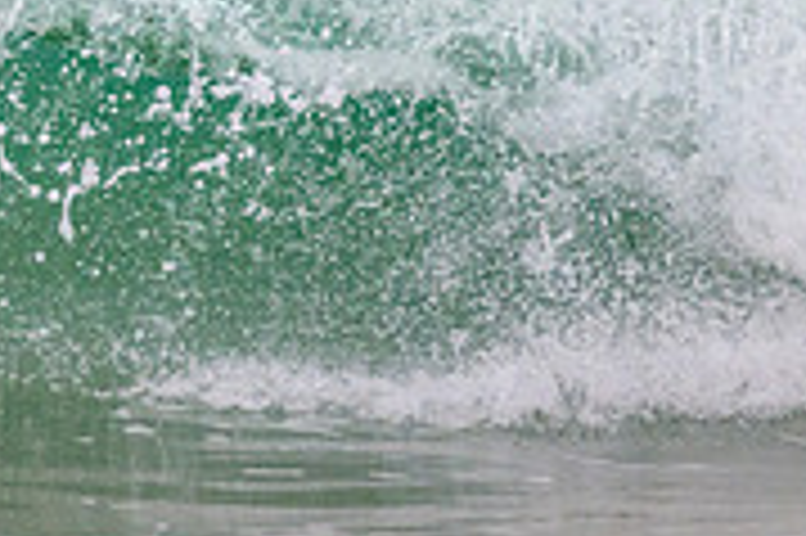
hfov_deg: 0.8
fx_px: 58067
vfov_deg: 0.5
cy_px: -191
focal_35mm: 2596
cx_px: -486
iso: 3600
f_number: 11
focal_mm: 800
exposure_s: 1/2000
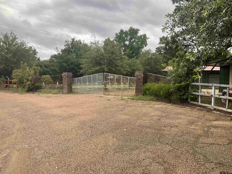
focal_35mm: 29
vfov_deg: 48.2
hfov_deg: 61.7
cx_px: 116
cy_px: 87
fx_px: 194
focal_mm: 3
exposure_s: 1/167
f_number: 1.8
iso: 20
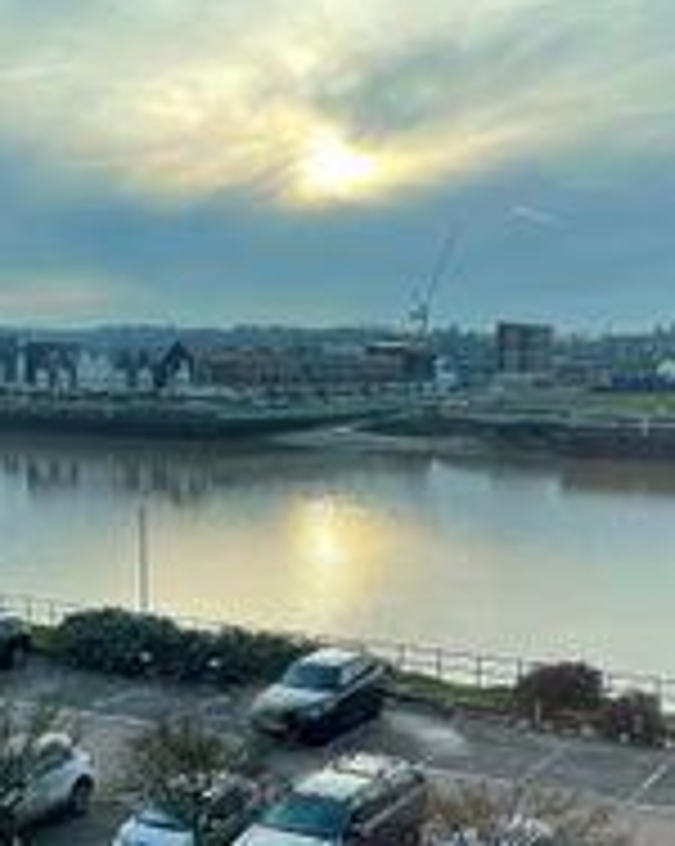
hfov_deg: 27.9
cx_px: 216
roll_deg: +0.1
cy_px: 590
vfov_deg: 34.3
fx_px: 1351
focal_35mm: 54
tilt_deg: -8.8
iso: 32
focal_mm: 4.2
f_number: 1.6
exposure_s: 1/1033
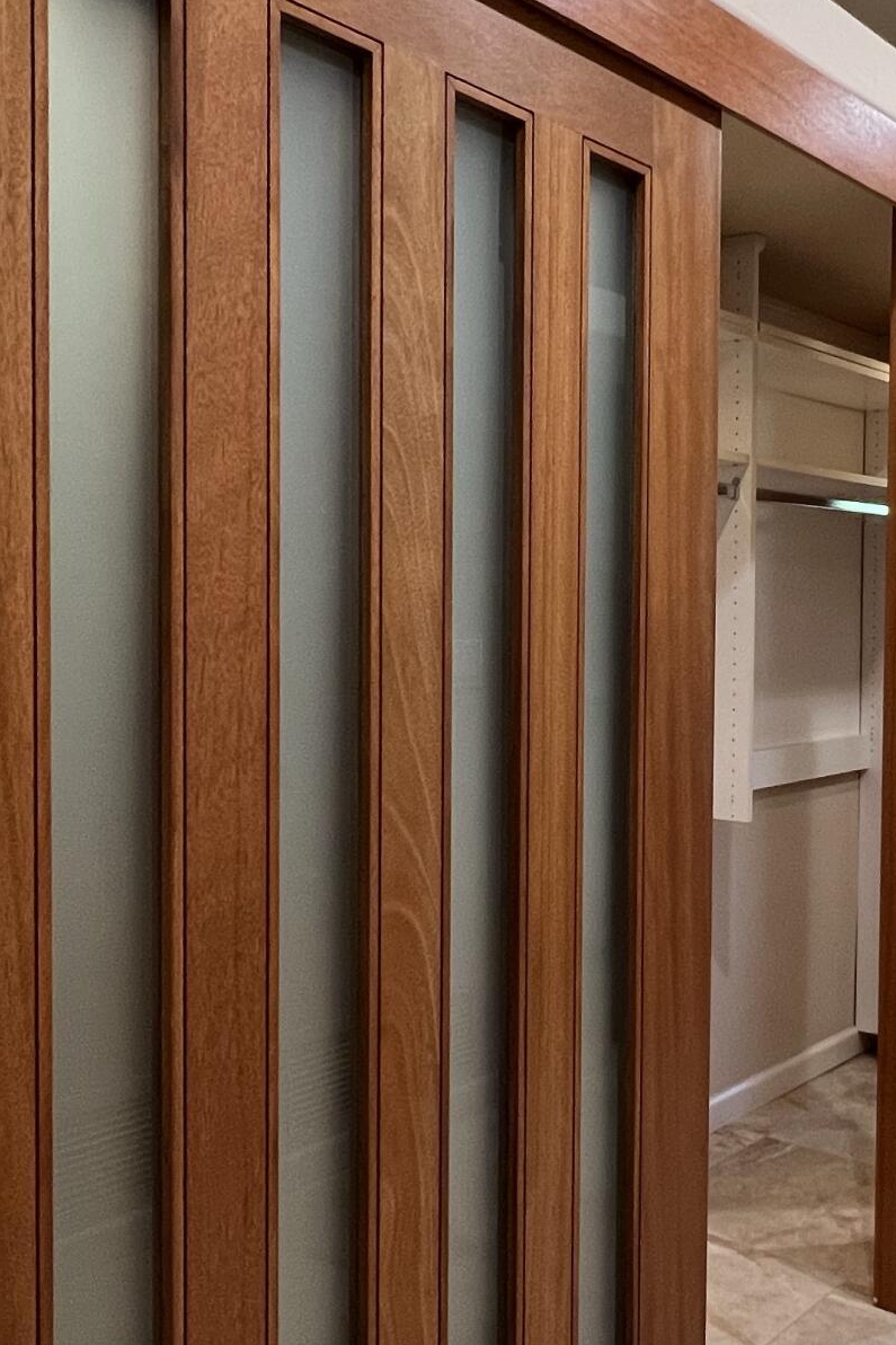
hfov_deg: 37.5
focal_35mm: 34
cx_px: 716
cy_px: 675
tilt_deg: -2.8
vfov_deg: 55.8
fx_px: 1270
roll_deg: -0.4
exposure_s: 1/59
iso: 320
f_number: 1.8
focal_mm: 1.57
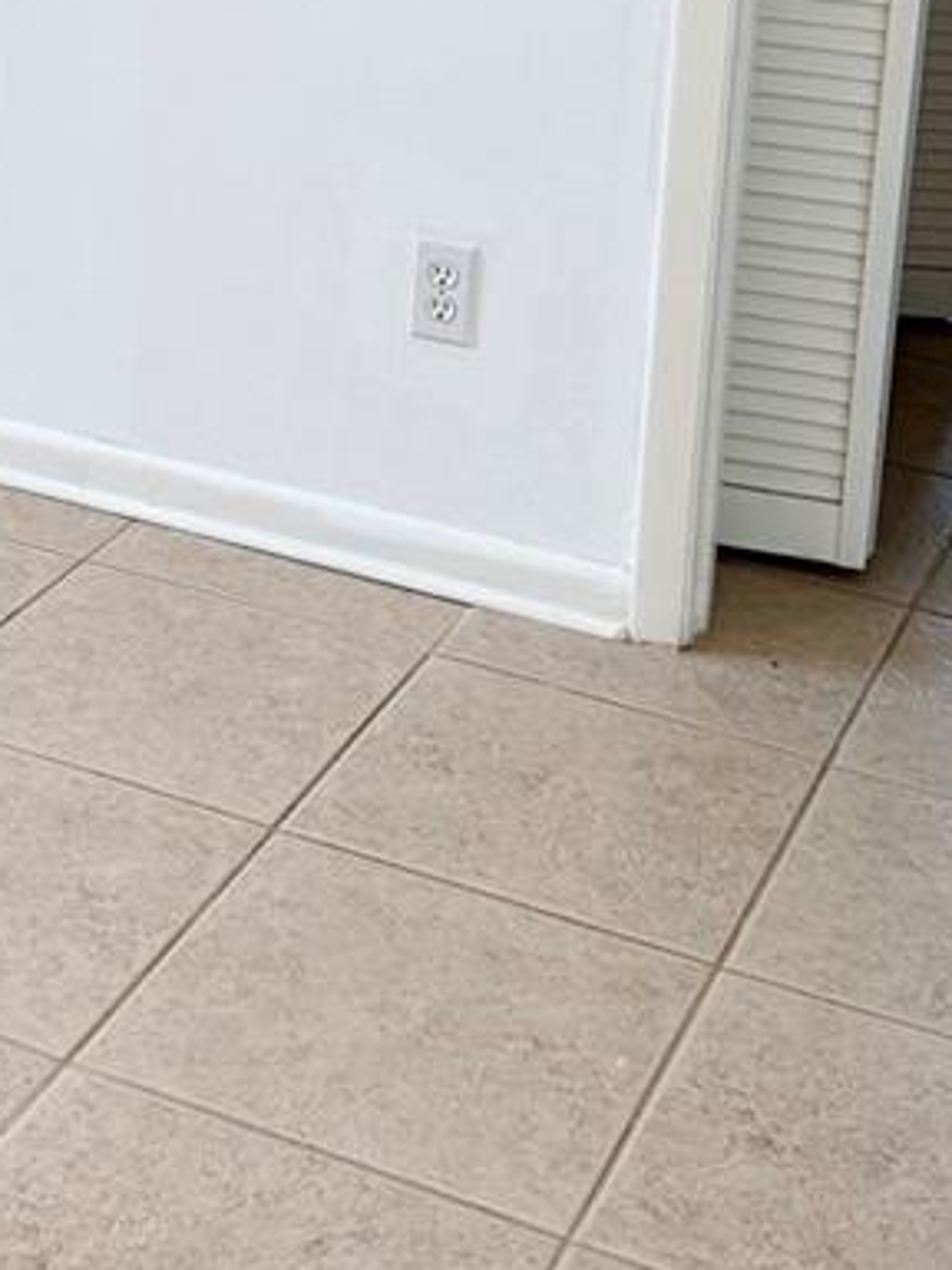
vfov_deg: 24.3
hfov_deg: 19.2
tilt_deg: -10.1
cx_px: 69
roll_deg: -2.4
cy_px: -129
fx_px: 2750
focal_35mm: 75
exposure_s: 1/181
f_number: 1.78
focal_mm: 6.76
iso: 160
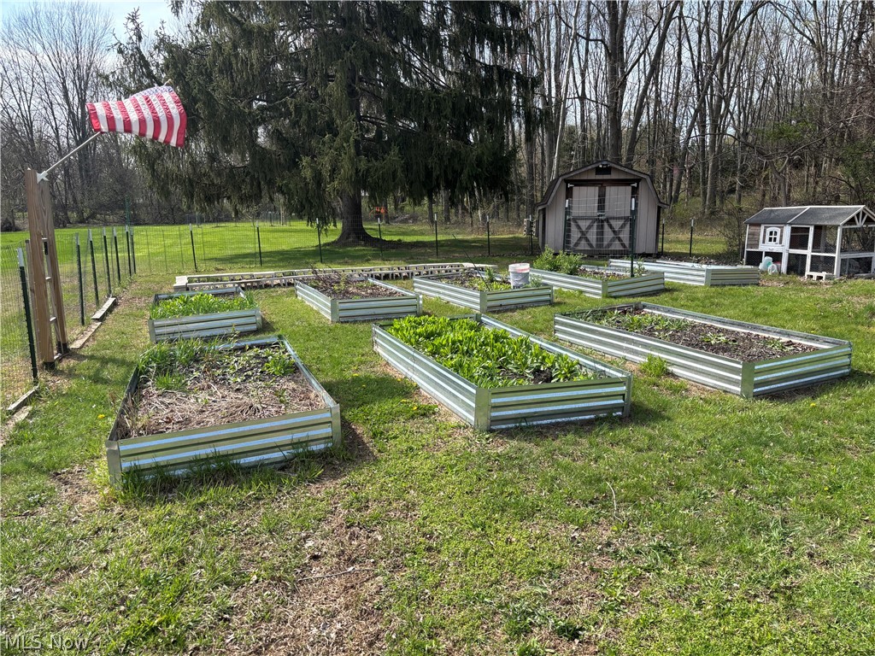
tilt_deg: -11.3
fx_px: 657
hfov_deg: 67.3
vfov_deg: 53.1
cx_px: 438
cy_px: 328
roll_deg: +1.0
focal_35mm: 26
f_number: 1.6
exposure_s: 1/1233
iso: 50
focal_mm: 5.96
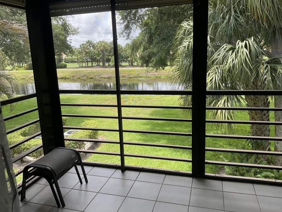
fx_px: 236
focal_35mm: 29
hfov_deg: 61.7
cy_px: 106
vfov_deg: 48.2
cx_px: 141
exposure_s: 1/231
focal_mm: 3
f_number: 1.8
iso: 16
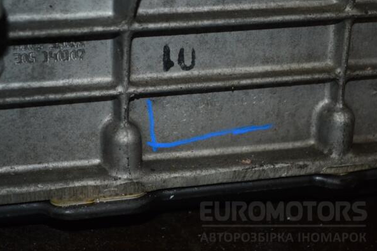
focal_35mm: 84
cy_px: 126
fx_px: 874
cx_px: 188
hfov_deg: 24.3
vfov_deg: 16.3
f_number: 7.1
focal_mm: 55
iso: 800
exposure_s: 1/60
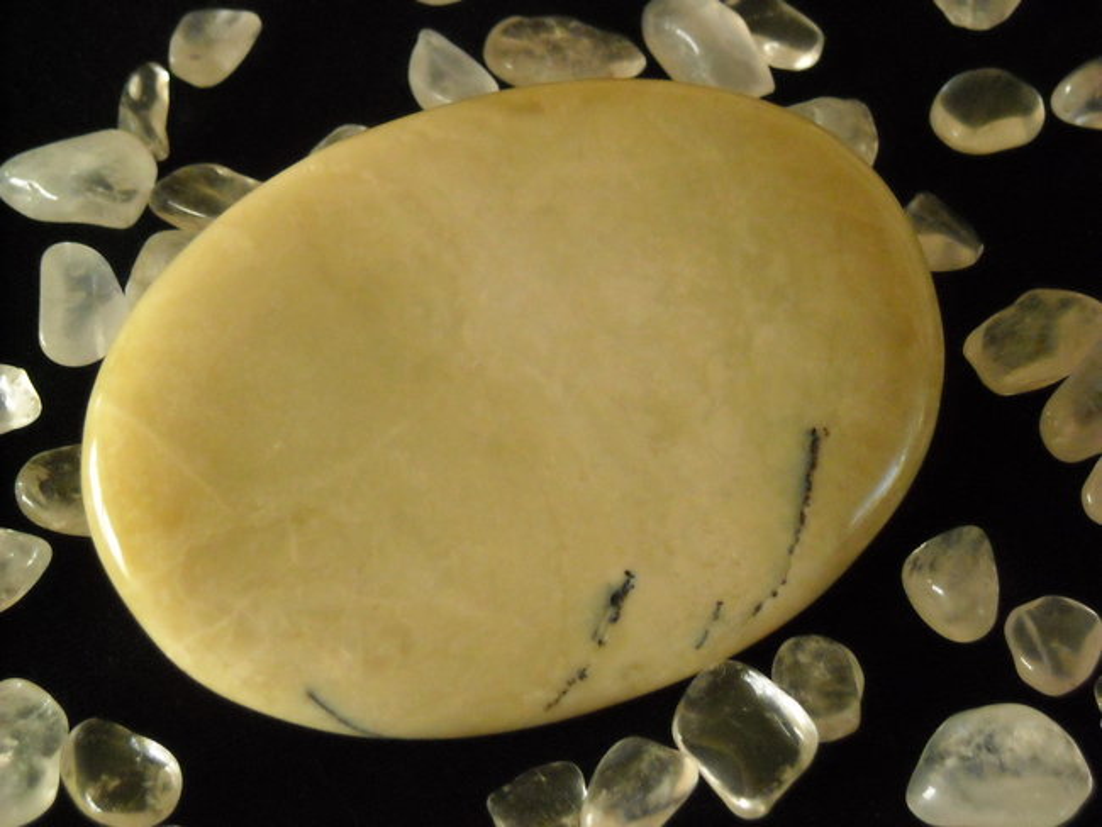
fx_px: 3344
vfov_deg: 14.1
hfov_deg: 18.7
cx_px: 551
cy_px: 414
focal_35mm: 105
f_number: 4.7
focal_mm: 17.1
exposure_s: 1/88
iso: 800
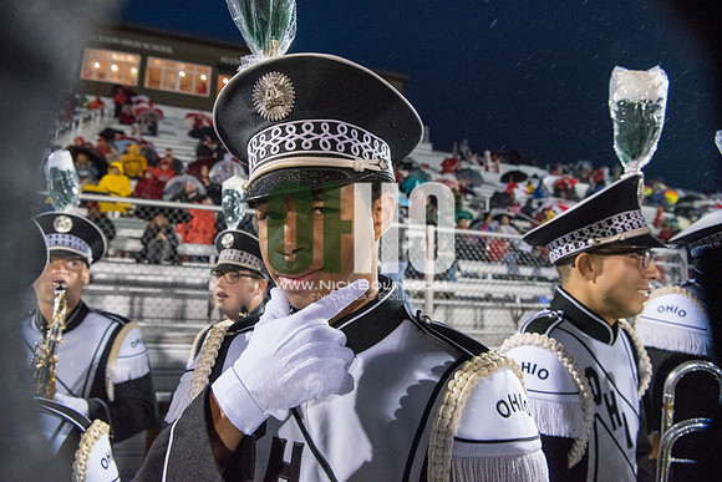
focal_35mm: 24
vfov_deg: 53.2
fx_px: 481
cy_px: 241
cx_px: 361
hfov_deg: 73.7
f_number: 5.6
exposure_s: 1/200
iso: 5000
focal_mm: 24
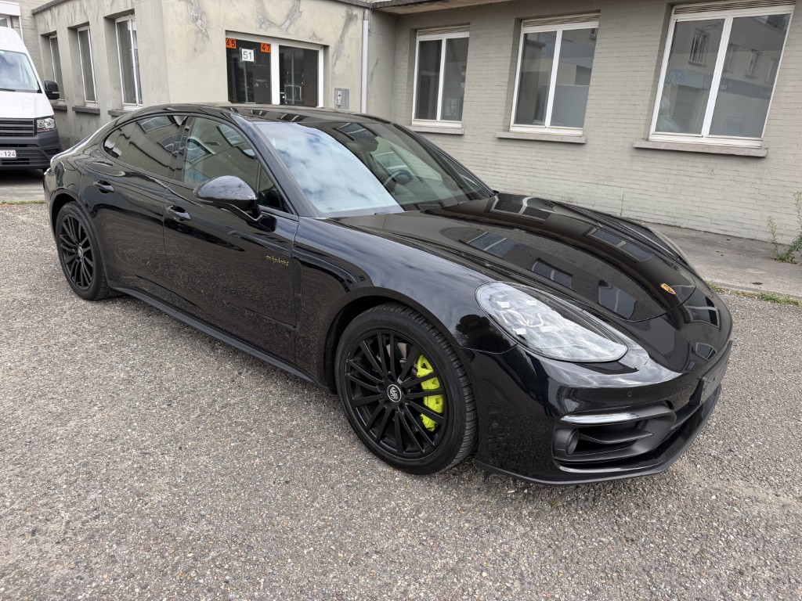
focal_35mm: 24
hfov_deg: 71.6
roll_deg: -3.4
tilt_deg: -18.4
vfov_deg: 56.8
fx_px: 556
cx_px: 401
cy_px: 300
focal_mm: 6.76
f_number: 1.78
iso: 80
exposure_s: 1/780
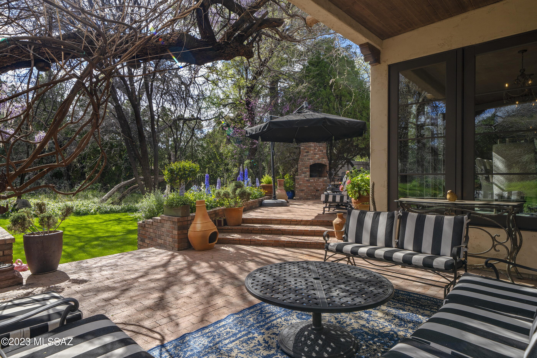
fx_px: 298
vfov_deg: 61.9
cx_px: 268
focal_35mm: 20
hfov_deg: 84.0
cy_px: 179
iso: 100
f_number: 9
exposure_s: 1/160
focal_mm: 20
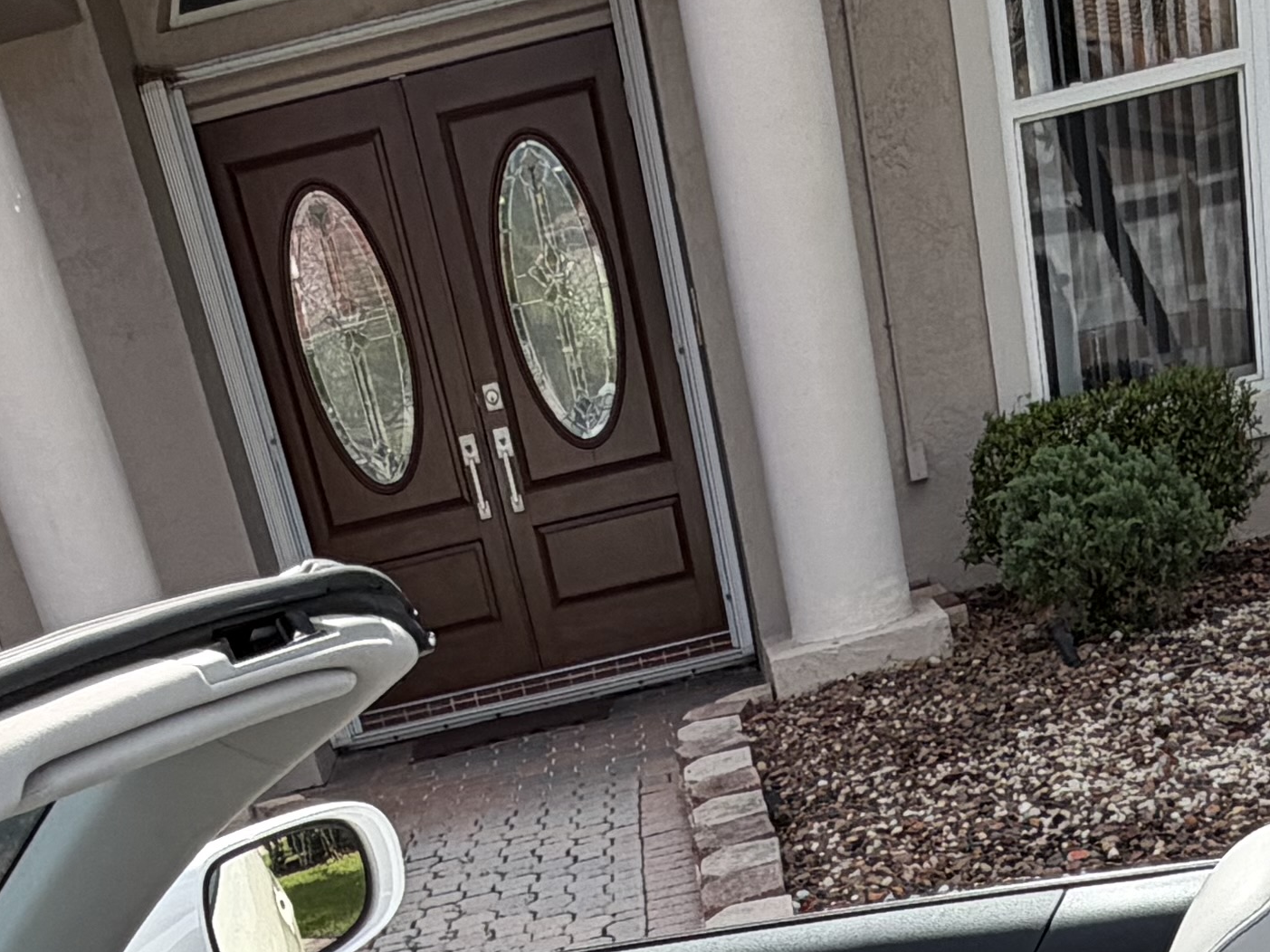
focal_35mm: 57
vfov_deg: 19.2
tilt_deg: -33.6
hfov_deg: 33.5
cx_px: 844
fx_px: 2091
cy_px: 1726
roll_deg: +13.3
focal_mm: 2.22
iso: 32
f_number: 2.2
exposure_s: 1/770
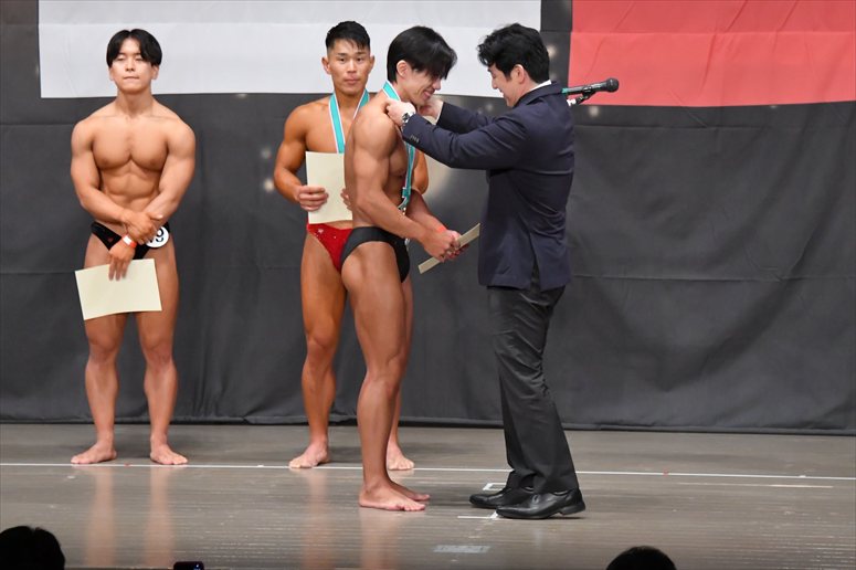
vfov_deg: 6.8
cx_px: 428
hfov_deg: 10.2
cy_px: 285
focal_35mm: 202
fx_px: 4801
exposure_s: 1/400
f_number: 5.6
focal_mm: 135
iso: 6400
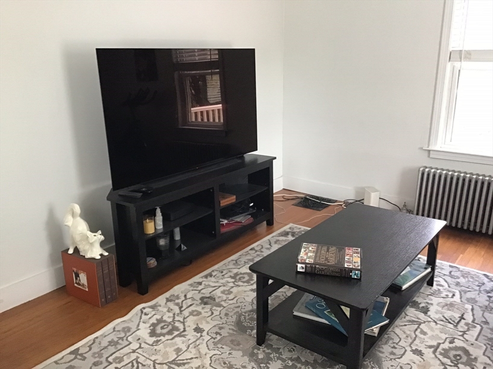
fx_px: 442
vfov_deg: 45.4
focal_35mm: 31
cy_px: 184
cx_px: 246
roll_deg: +1.9
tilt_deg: -16.4
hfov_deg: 58.4
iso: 160
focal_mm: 3.3
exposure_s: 1/30
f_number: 2.4
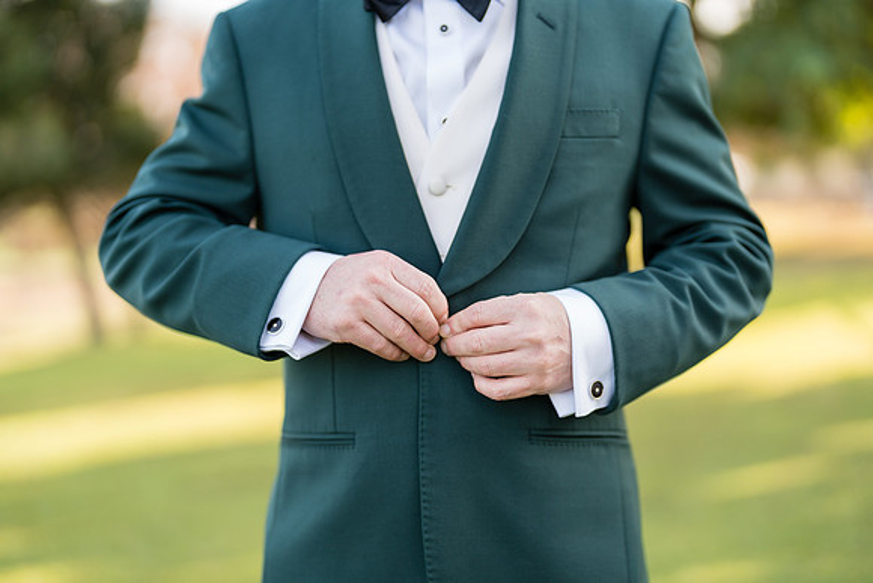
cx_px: 436
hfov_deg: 39.6
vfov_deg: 27.0
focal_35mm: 50
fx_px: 1213
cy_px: 292
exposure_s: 1/1250
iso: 125
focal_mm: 50
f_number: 1.2
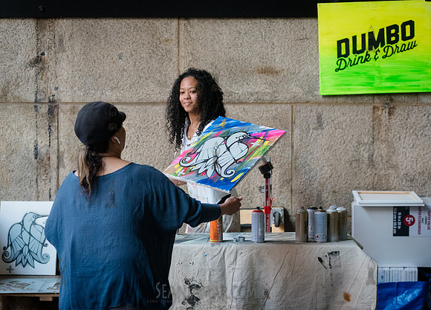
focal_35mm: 89
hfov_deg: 22.3
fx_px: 1092
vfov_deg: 16.1
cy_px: 164
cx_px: 221
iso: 5000
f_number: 4
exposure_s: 1/320
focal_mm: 80
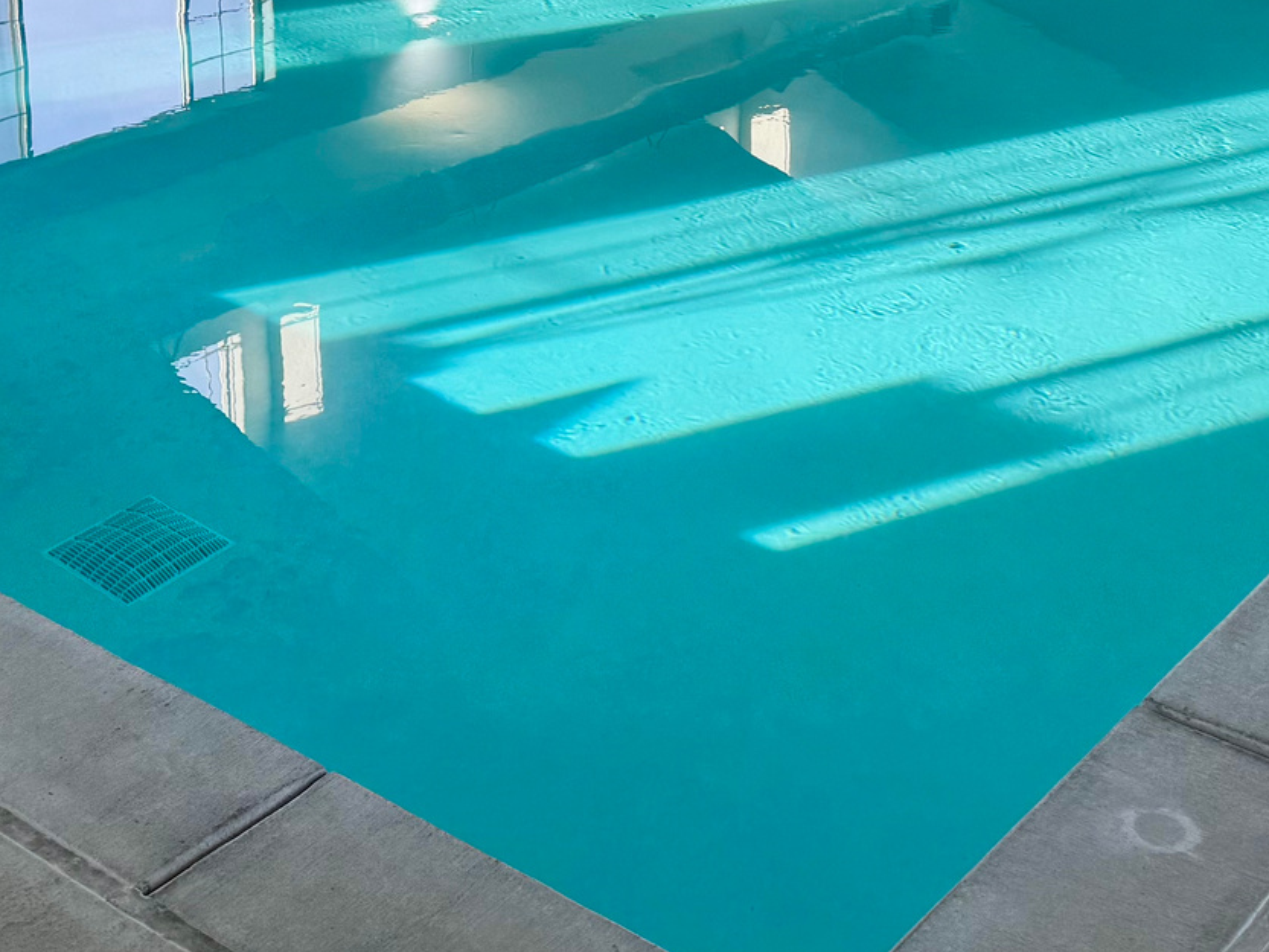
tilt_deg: -14.6
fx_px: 2163
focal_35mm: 59
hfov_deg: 32.7
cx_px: 681
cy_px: -50
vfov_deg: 23.5
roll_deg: -0.7
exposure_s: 1/237
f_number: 1.78
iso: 64
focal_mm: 6.76
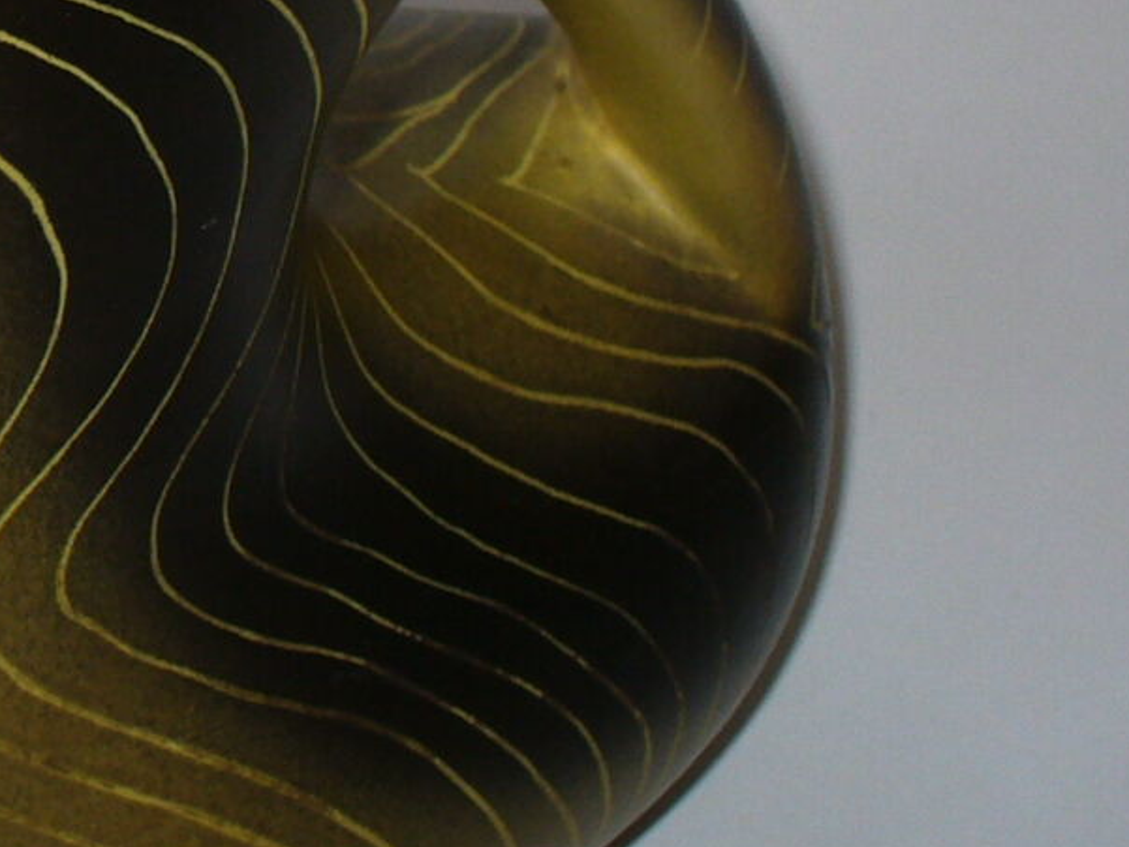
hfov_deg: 15.1
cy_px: -438
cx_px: -257
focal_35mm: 126
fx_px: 4110
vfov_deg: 11.3
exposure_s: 1/40
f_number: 2.8
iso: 80
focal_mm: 6.1
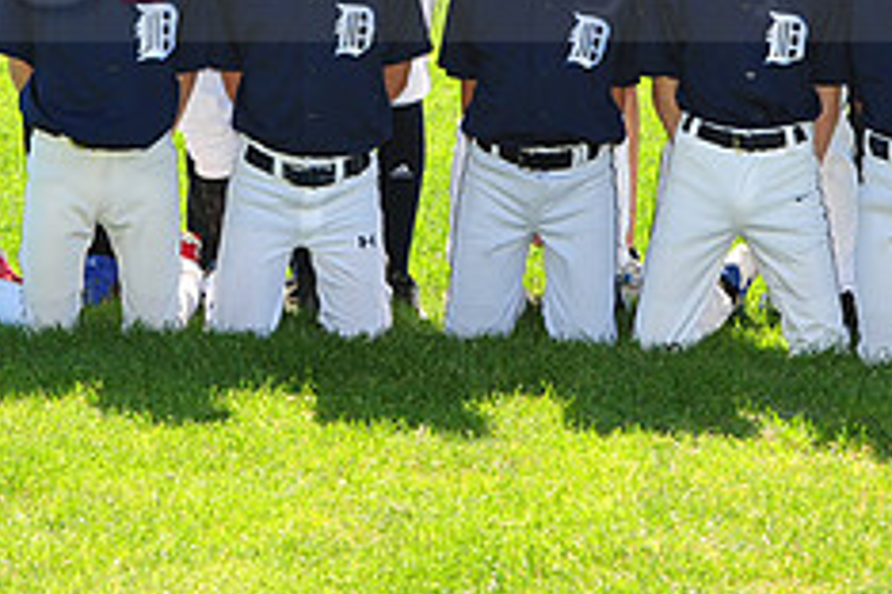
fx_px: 4906
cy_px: -72
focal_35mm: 198
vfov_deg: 6.9
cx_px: 499
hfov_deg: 10.4
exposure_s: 1/320
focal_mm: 80
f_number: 8
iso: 320
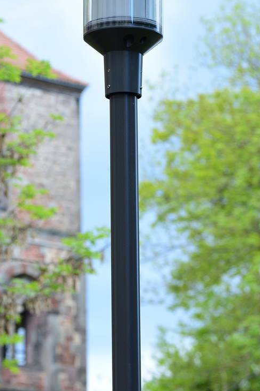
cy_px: 72
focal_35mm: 227
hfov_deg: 6.0
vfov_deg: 9.0
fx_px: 2461
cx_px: 81
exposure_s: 1/80
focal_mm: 92
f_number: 5
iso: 200
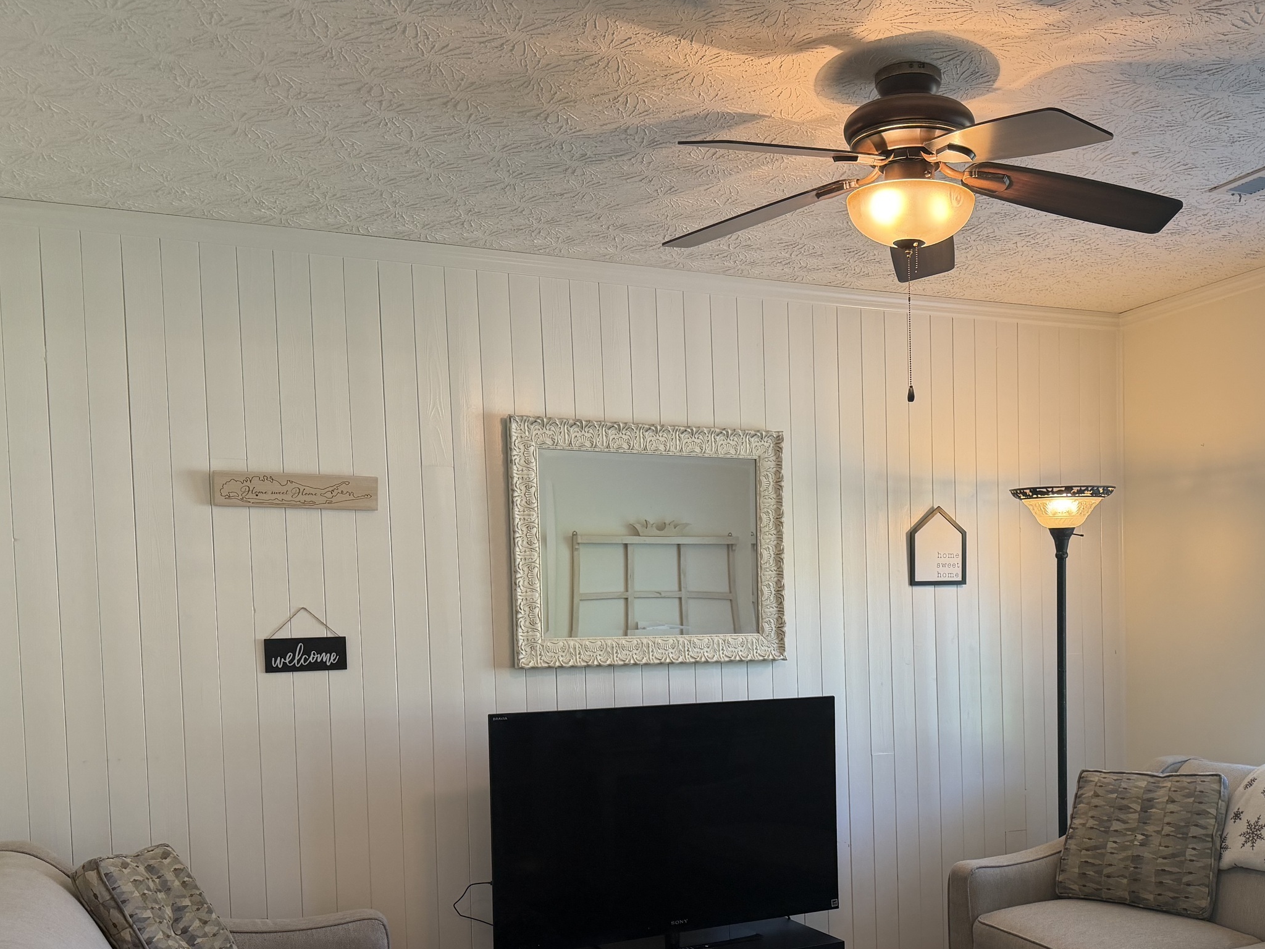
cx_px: 790
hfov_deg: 50.8
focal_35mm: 36
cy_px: 675
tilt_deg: -3.3
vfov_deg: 38.9
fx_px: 1316
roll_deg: +2.2
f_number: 1.78
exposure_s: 1/120
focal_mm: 6.76
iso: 125
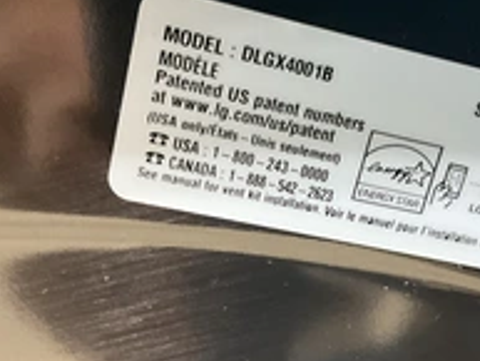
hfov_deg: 31.7
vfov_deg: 24.4
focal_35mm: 60
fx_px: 833
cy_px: 207
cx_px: 348
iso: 400
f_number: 1.8
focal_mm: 3
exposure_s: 1/30
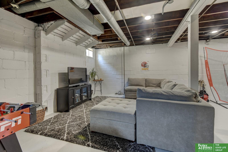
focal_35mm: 15
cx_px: 114
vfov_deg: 77.3
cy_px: 76
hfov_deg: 100.4
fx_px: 95
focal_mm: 10
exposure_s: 1/1.67
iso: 400
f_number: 8
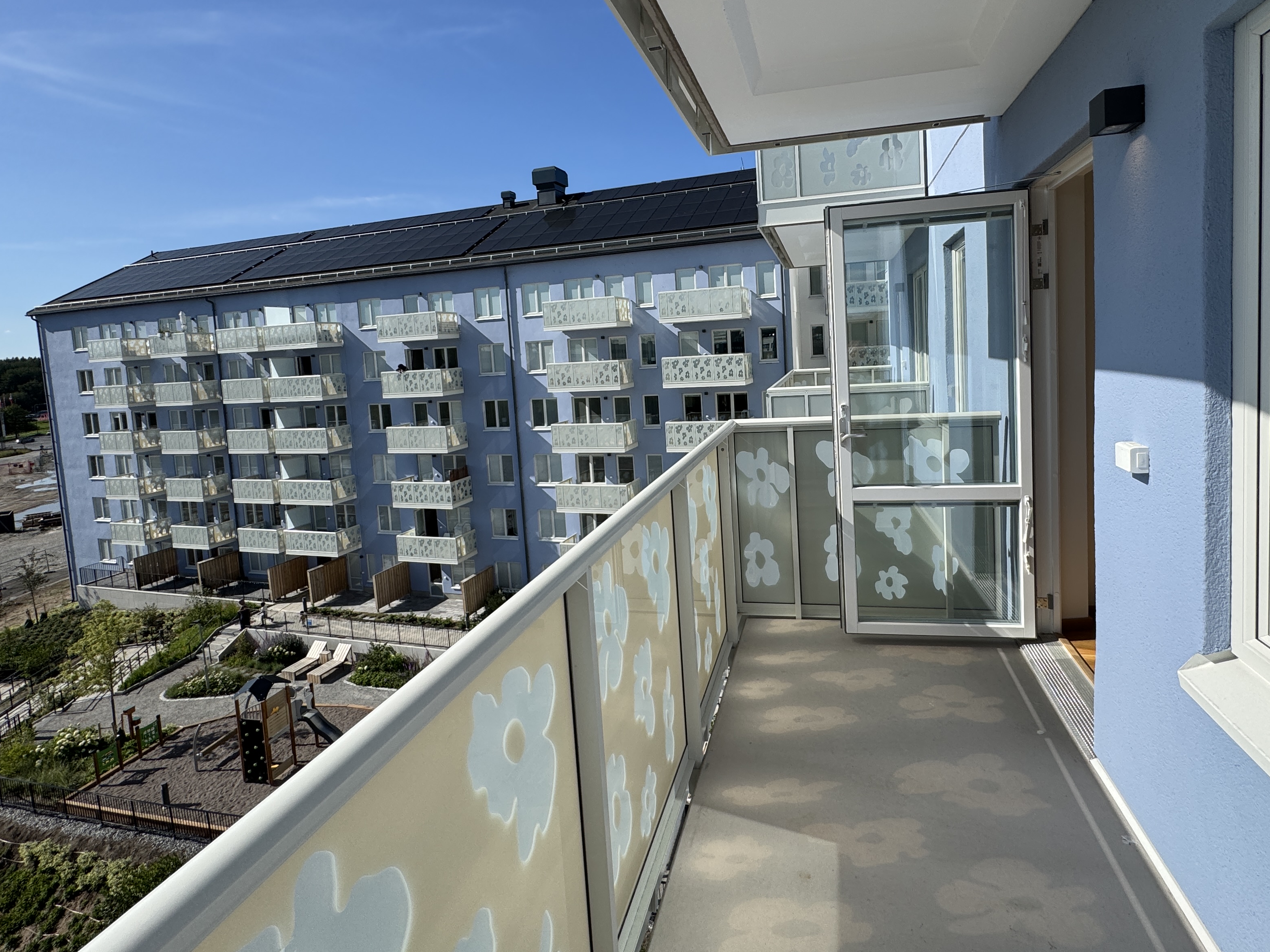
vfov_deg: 71.1
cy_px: 395
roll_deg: +3.0
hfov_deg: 87.6
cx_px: 688
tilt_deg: -4.0
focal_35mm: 18
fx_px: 660
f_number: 2.2
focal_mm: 2.22
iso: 50
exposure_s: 1/2770
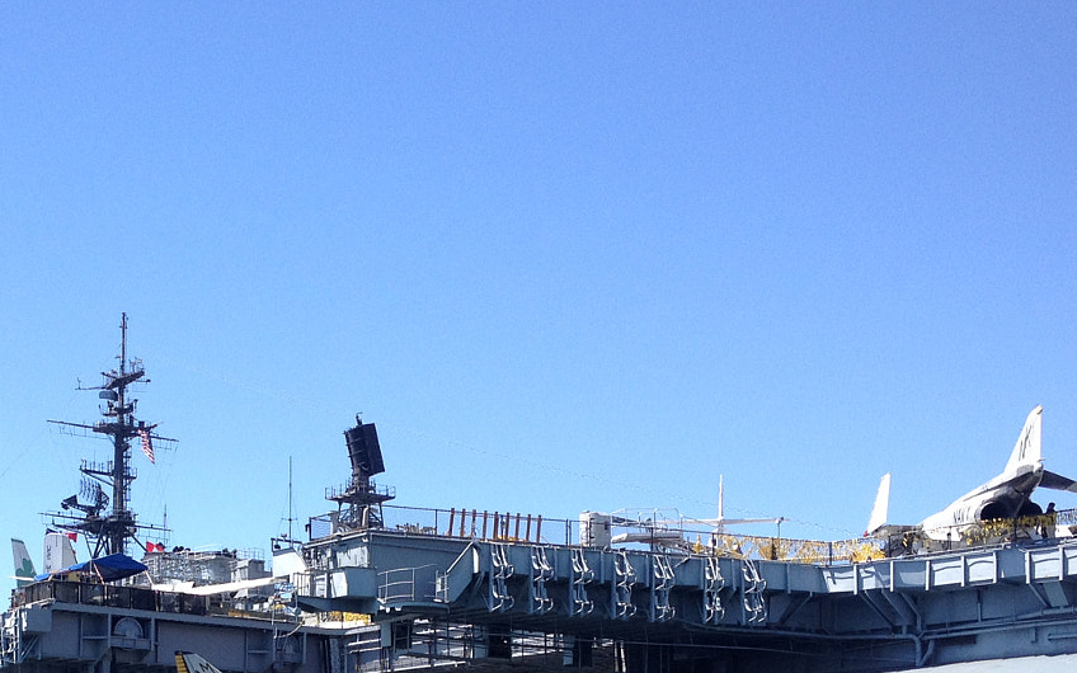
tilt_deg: +0.2
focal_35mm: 70
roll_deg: -0.7
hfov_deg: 29.0
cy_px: 724
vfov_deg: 18.0
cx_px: 293
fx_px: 2055
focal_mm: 4.28
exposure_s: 1/951
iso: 50
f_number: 2.4
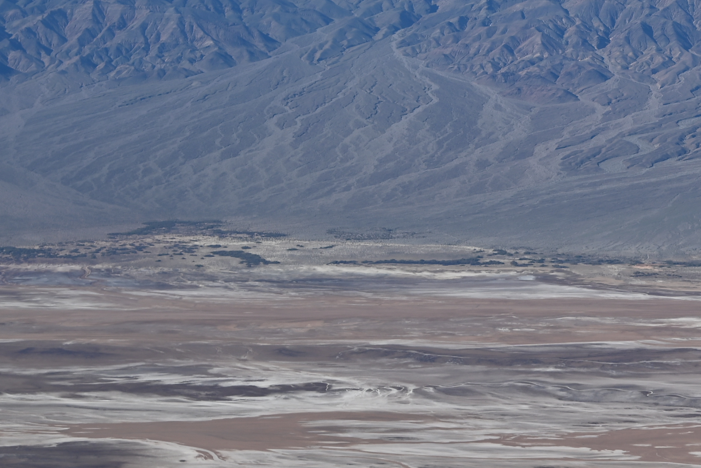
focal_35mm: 133
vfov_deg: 10.3
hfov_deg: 15.1
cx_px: 710
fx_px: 2591
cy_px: 42
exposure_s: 1/400
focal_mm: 50
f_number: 10
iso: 100
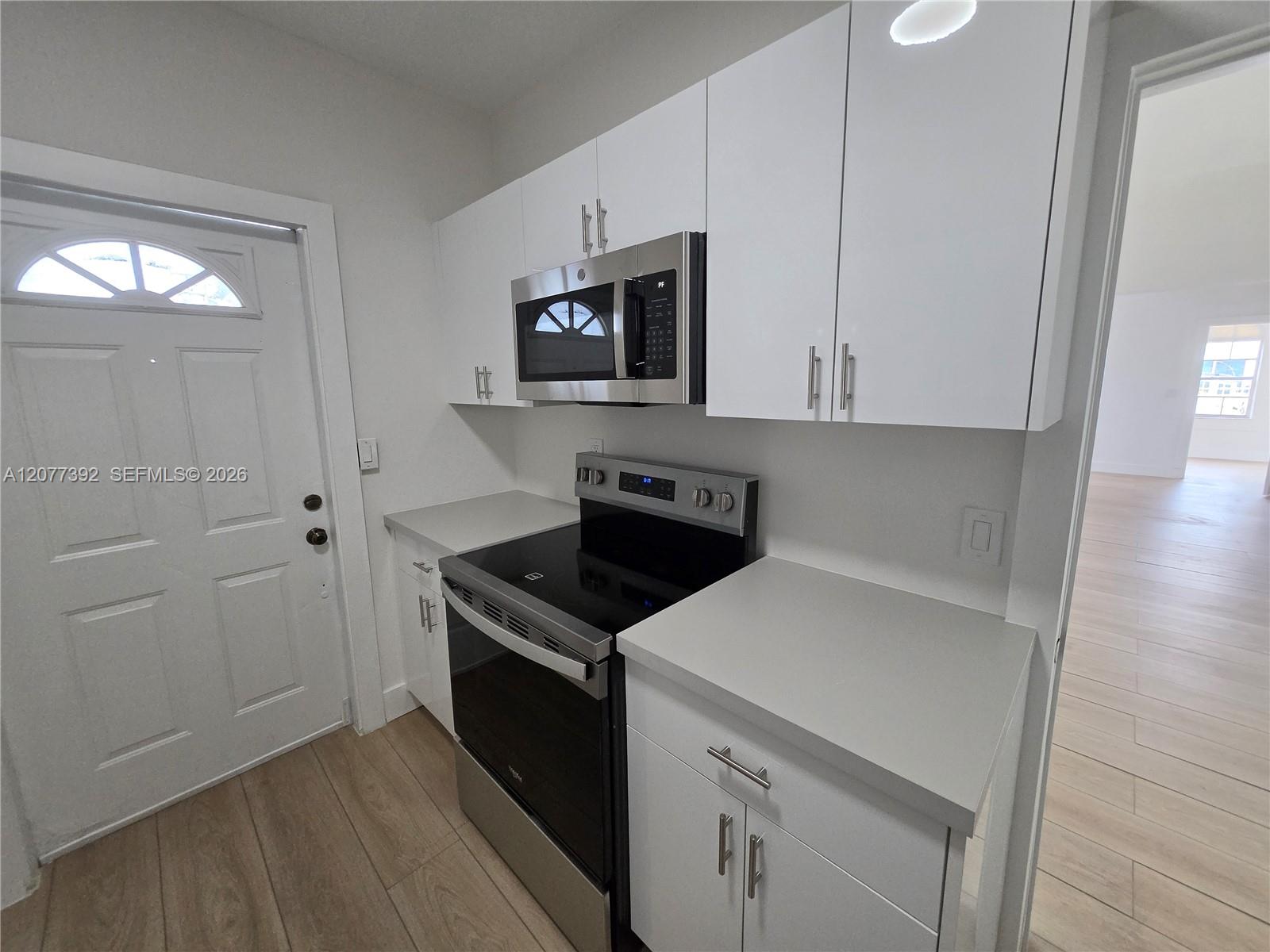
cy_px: 476
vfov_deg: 89.9
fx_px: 477
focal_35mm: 13
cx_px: 635
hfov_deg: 106.2
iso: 200
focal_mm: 1.7
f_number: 2.2
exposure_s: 1/120
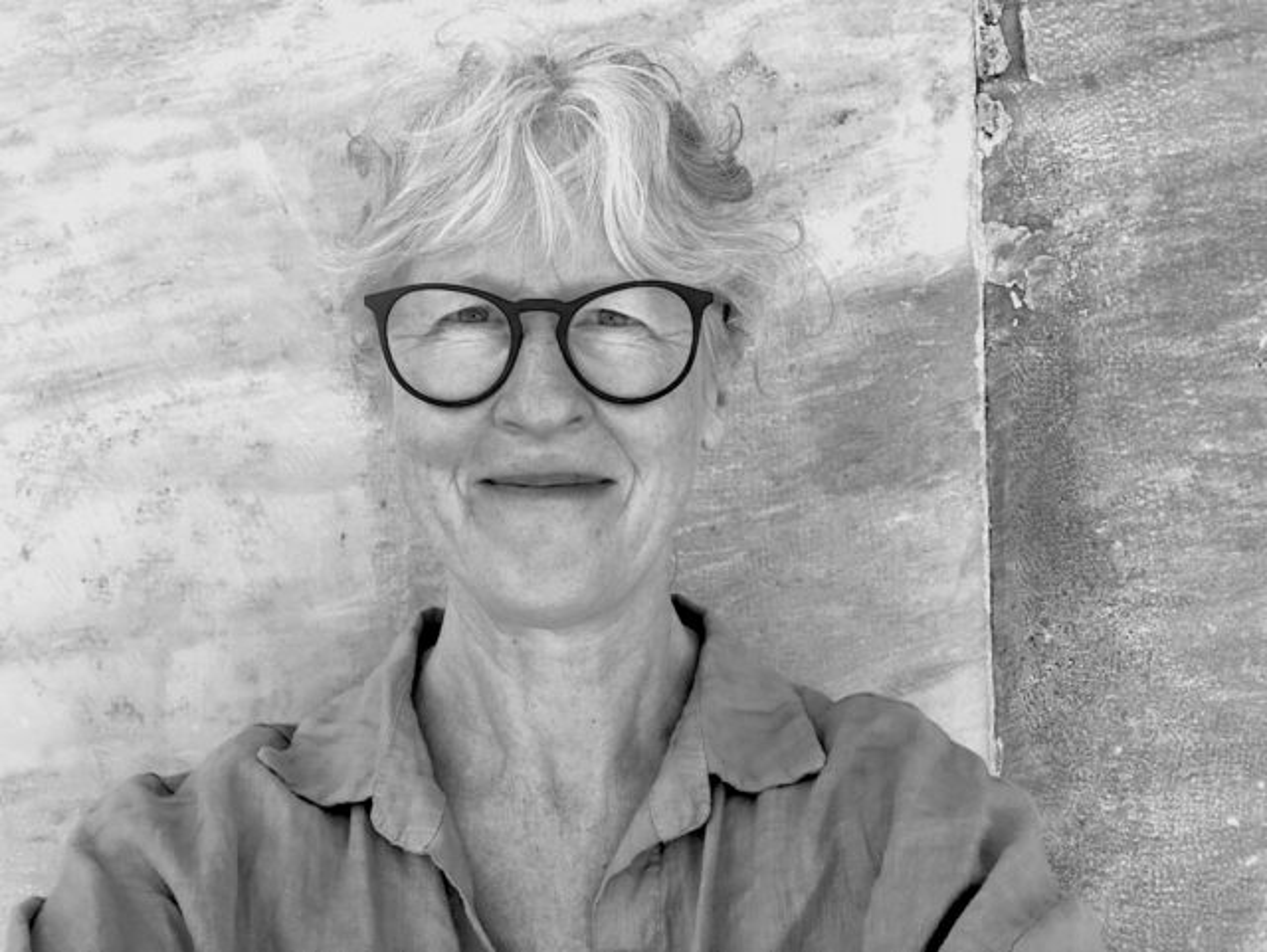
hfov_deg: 56.8
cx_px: 634
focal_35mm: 32
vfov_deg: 44.2
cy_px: 476
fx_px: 1172
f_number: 2.2
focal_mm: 2.87
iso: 20
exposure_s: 1/430
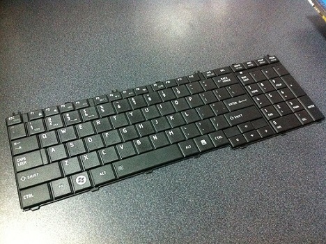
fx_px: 329
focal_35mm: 35
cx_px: 163
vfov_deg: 40.6
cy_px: 122
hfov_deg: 52.7
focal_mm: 3.85
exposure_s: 1/15
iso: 800
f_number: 2.8
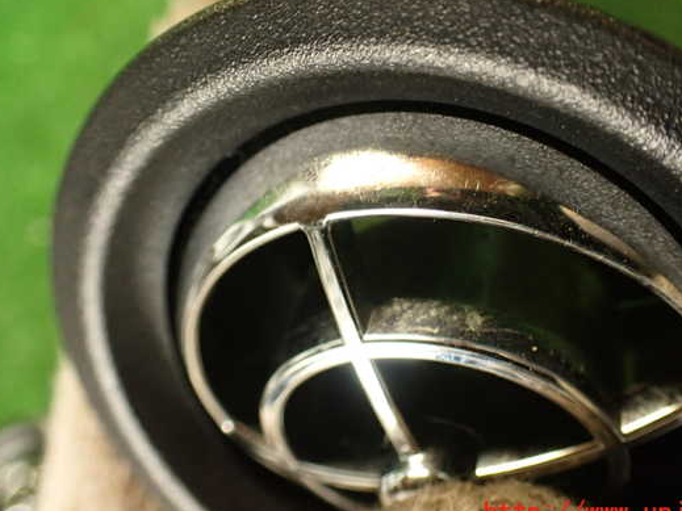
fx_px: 729
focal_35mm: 37
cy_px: 235
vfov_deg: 38.6
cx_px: 386
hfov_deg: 50.0
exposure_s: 1/30
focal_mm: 5.79
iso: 400
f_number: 2.4
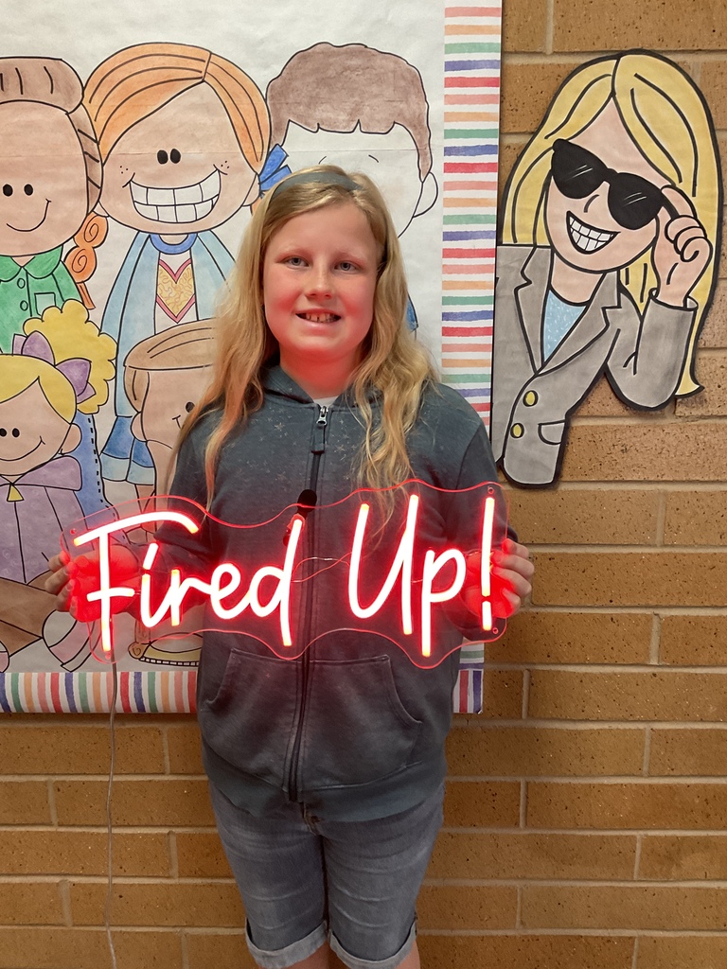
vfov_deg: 61.7
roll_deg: -0.7
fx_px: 812
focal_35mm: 29
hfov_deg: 48.2
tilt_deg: -12.7
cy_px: 484
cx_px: 364
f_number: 1.8
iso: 125
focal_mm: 3
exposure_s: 1/60
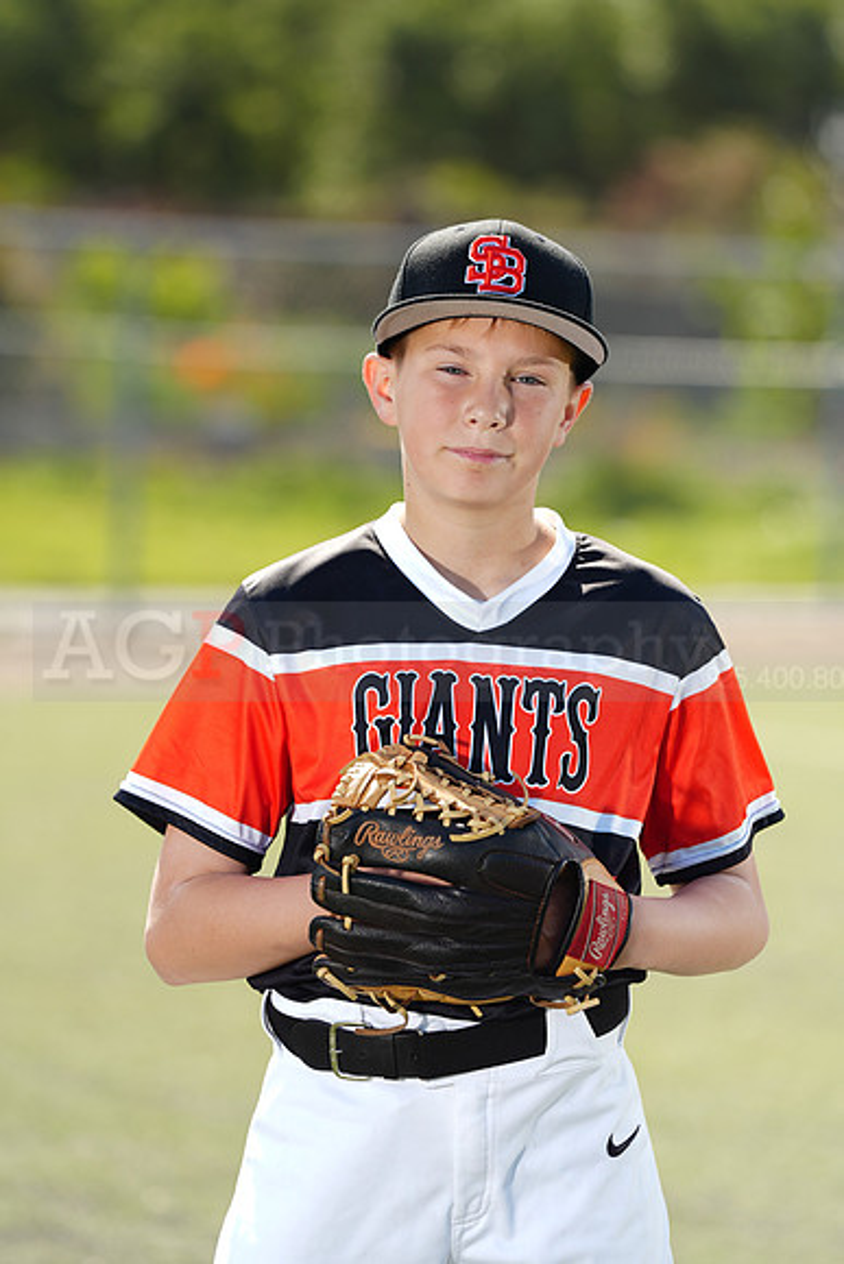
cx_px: 422
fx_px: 7029
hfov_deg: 6.9
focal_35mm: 200
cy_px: 632
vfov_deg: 10.3
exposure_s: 1/250
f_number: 4.5
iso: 64
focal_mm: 200
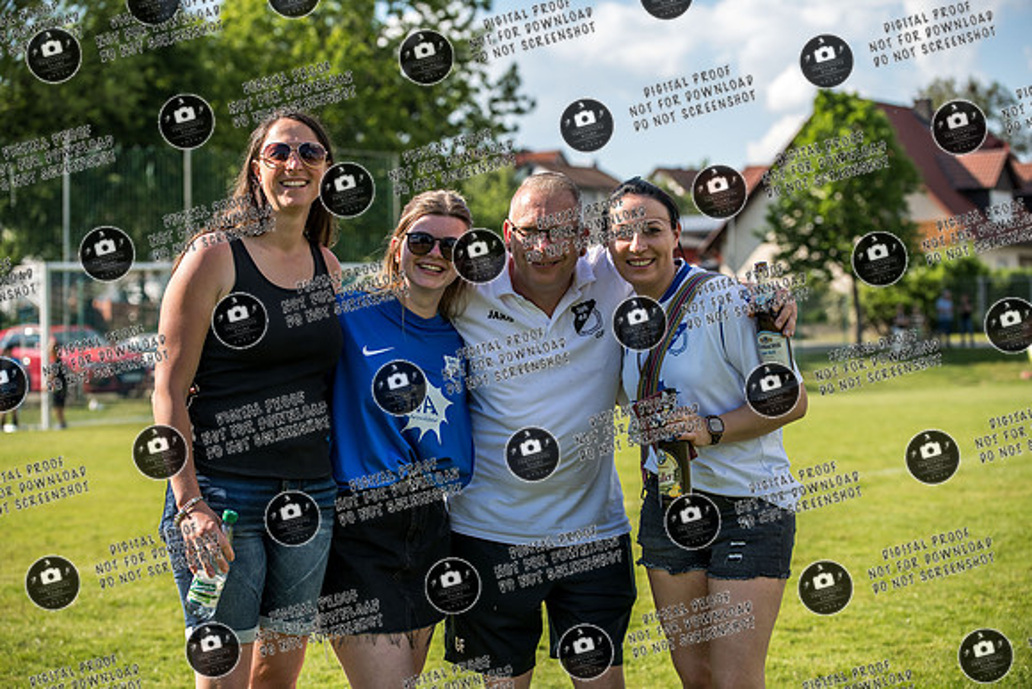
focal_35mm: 70
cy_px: 344
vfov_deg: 19.5
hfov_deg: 28.8
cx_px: 516
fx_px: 2007
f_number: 3.5
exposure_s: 1/1600
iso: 320
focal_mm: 70
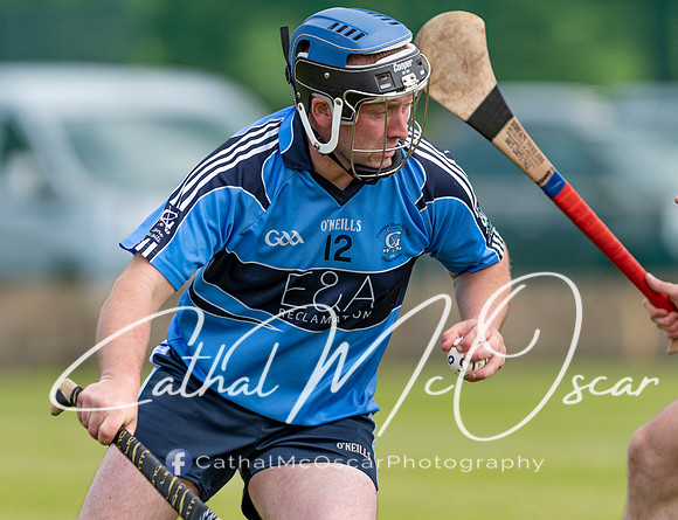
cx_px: 309
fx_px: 10804
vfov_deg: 2.8
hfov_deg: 3.6
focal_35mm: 547
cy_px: 288
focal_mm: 300
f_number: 2.8
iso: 110
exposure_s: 1/1600
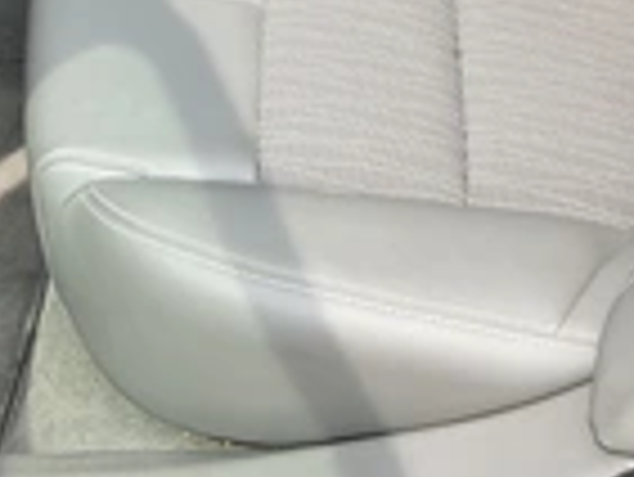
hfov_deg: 23.8
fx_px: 1503
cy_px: -126
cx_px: 306
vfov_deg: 17.1
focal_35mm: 82
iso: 20
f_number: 1.8
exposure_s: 1/211
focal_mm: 3
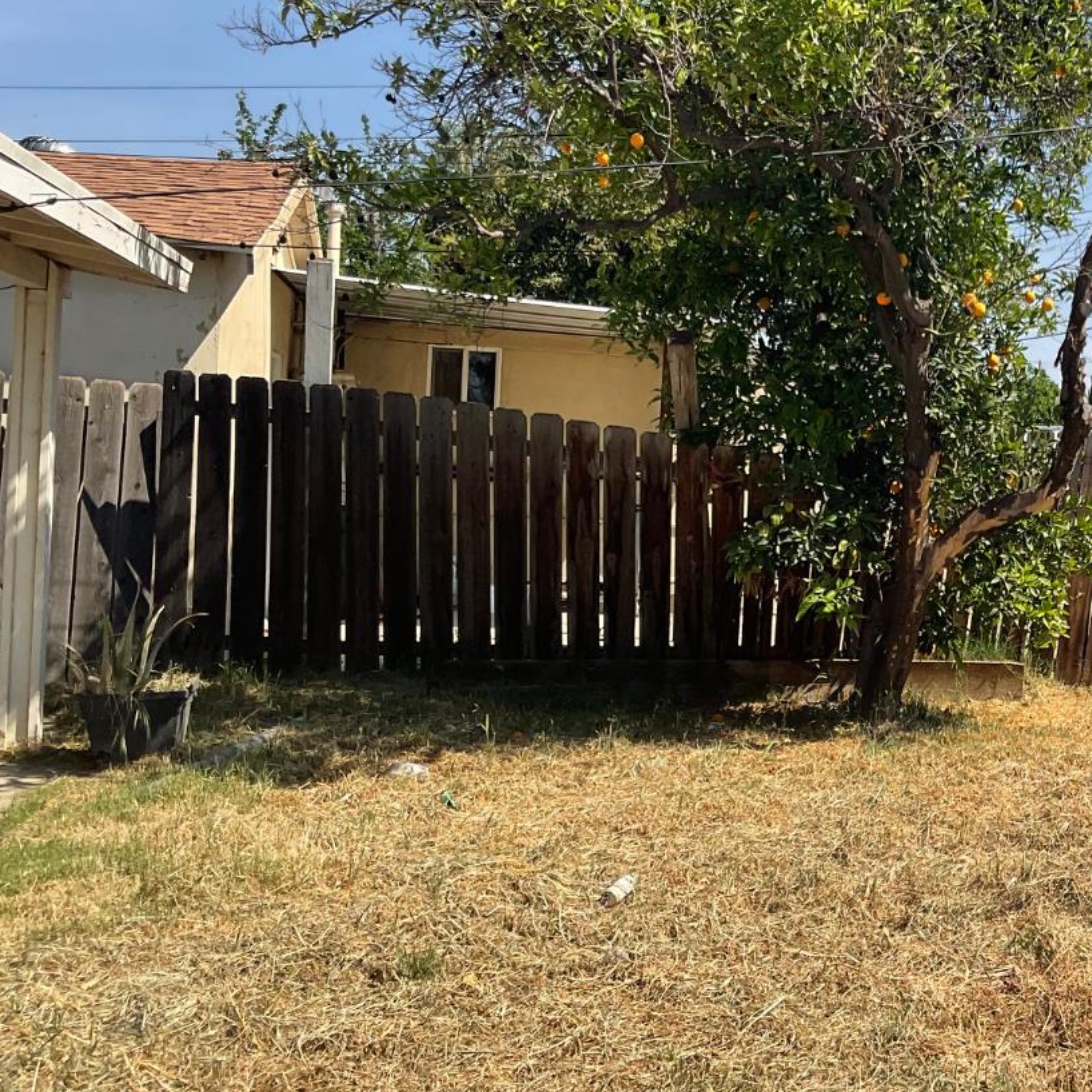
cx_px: 956
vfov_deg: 36.0
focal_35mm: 47
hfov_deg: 34.3
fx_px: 1677
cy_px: 491
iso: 16
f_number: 1.8
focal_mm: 3
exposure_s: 1/1912
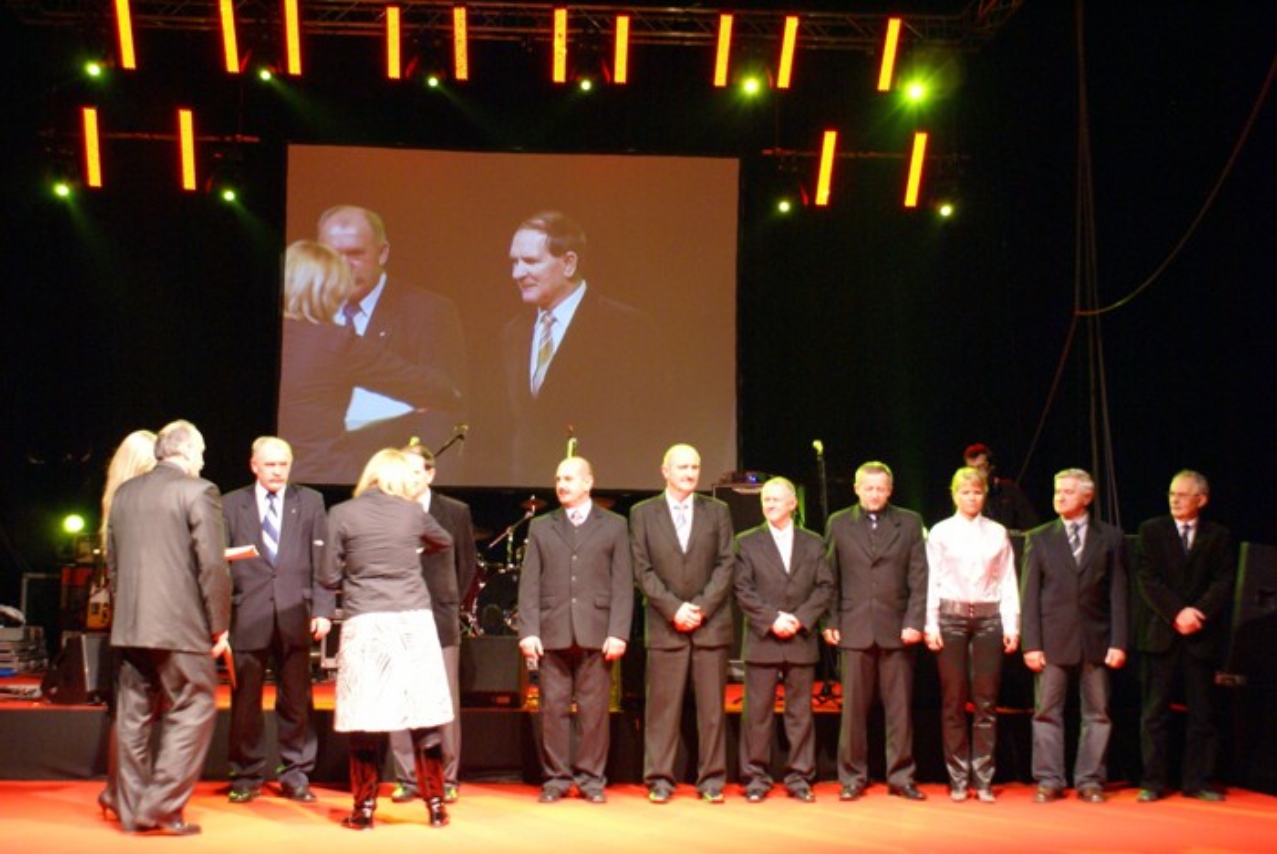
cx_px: 638
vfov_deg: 29.9
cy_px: 427
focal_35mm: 45
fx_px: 1598
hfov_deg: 43.6
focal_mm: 30
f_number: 5
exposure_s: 1/20
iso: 800
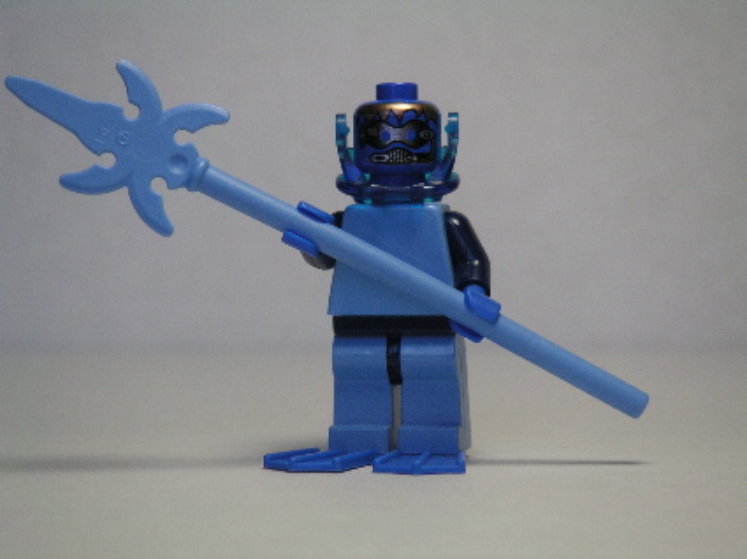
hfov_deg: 17.7
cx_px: 374
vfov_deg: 13.3
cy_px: 280
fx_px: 2393
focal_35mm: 111
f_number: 3.6
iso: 80
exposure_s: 1/111
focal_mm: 17.1
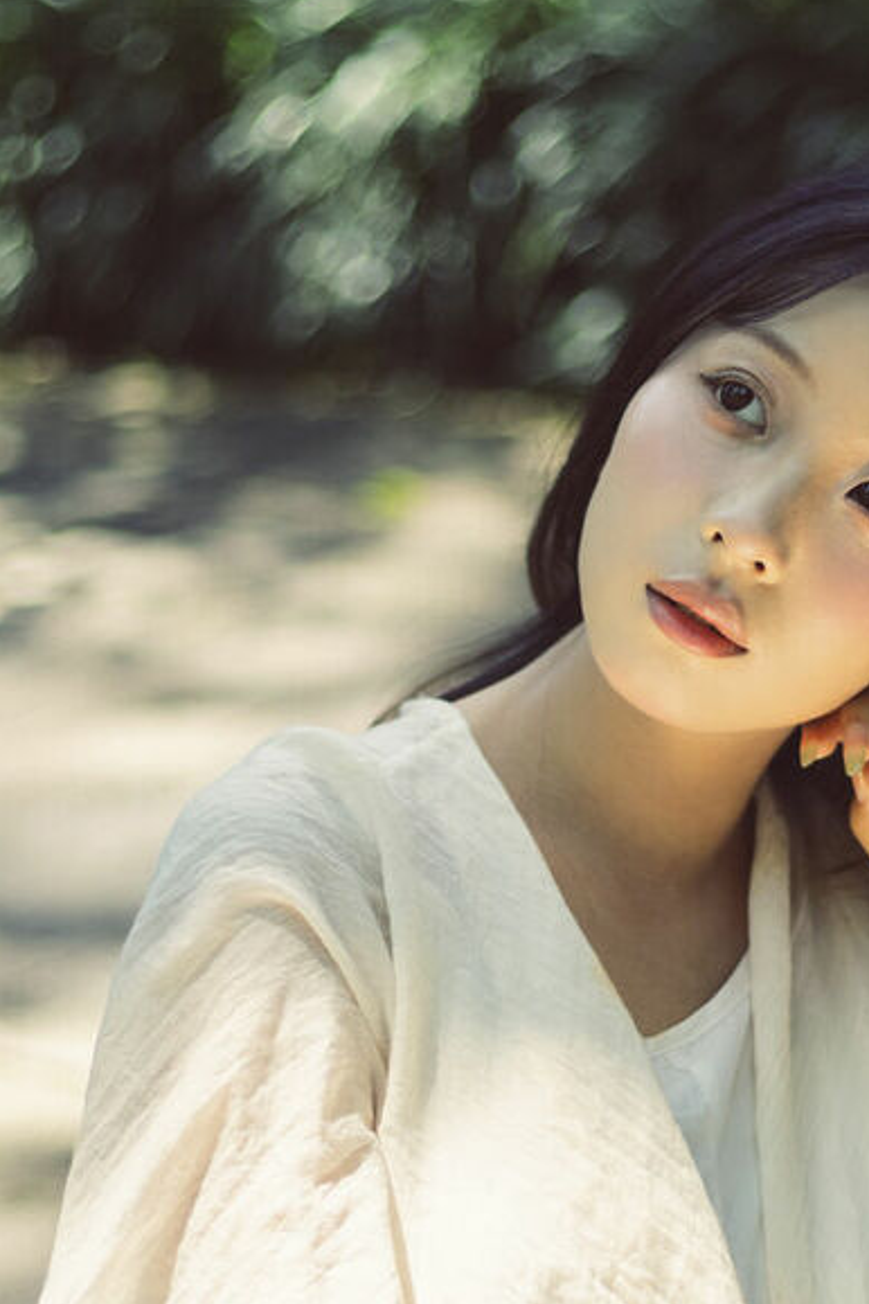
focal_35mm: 136
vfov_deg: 15.0
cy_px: 879
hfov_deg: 10.1
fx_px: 4924
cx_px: 603
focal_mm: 50
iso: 320
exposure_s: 1/1250
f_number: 1.8
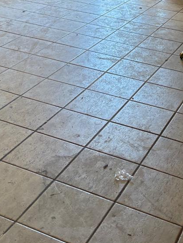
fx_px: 493
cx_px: 115
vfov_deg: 24.0
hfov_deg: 21.0
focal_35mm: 70
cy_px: -81
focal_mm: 5.96
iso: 100
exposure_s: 1/120
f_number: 1.6
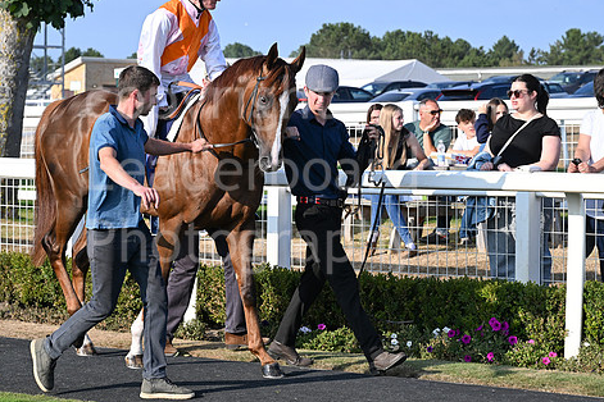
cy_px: 181
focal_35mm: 106
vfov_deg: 12.9
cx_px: 254
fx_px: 1778
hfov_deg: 19.3
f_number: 6.3
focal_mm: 86
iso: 500
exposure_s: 1/1600
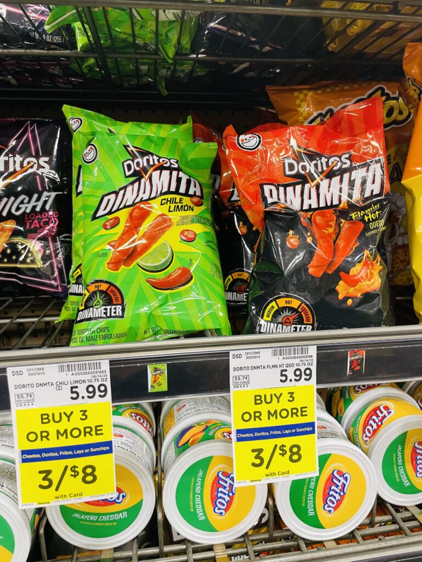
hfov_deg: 53.1
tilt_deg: -13.1
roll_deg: +0.8
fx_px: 423
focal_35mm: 26
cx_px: 211
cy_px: 281
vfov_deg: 67.3
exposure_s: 1/60
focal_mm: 4.2
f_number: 1.6
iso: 80
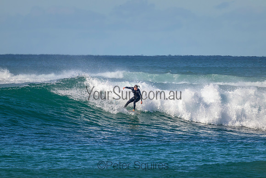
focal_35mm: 833
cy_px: 89
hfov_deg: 2.5
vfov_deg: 1.7
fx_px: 6158
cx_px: 133
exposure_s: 1/2000
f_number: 11
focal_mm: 800
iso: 900
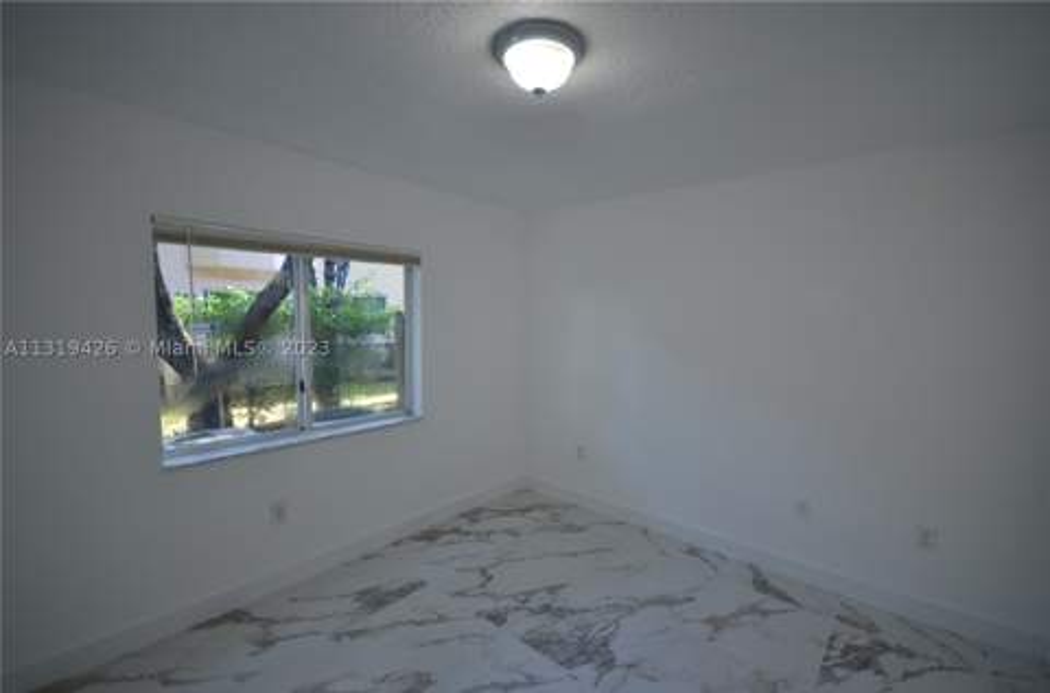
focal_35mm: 15
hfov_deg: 100.6
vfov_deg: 77.0
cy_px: 346
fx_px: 436
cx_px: 525
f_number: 4
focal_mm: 10
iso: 400
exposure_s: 1/60
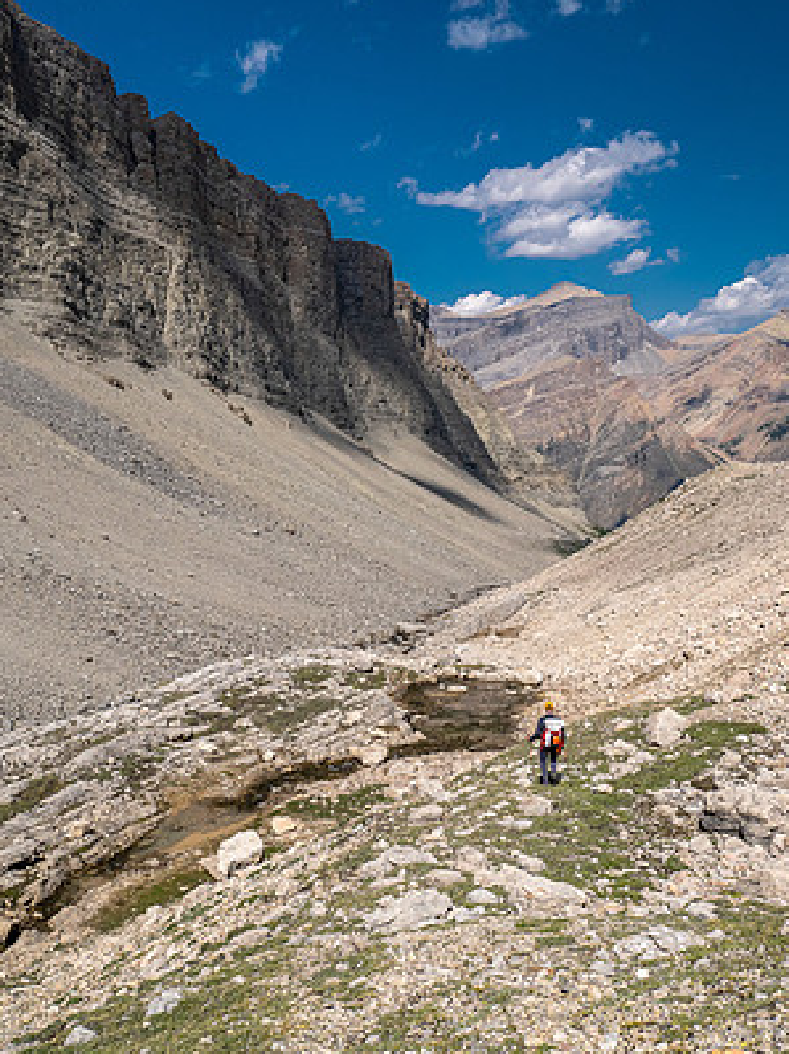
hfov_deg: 40.4
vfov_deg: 52.6
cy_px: 544
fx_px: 1065
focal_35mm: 35
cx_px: 485
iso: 200
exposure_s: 1/400
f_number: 8
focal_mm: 12
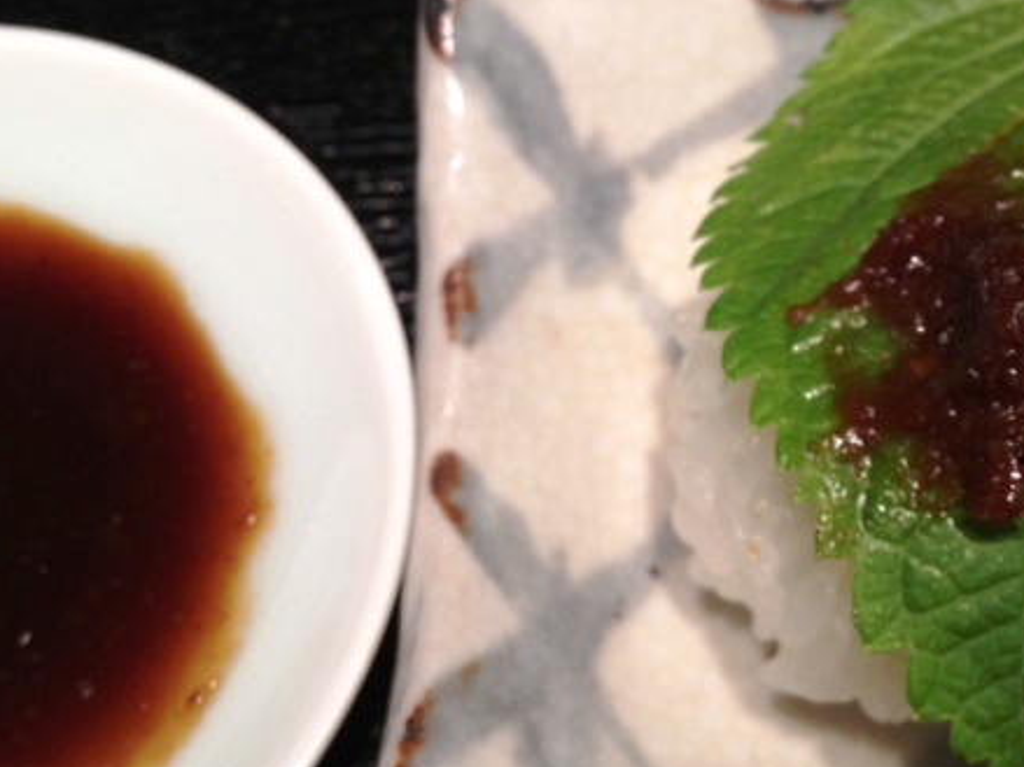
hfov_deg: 37.1
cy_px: 350
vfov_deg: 28.5
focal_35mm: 51
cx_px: 686
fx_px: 1508
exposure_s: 1/20
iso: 160
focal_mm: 4.28
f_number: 2.4
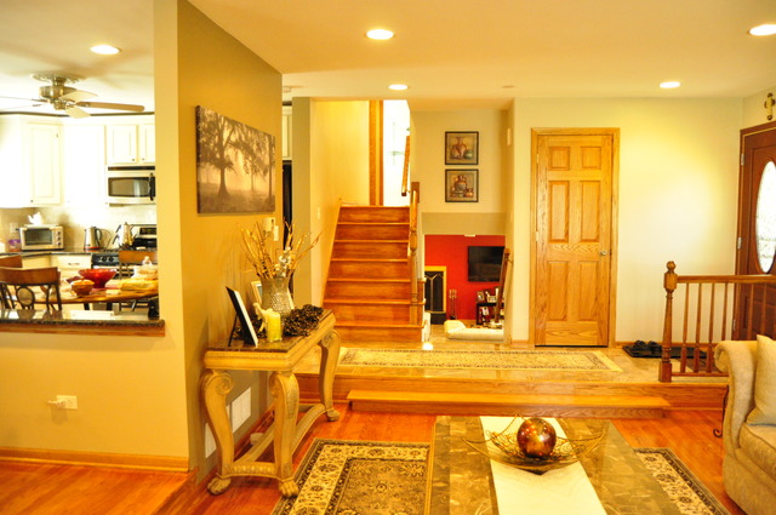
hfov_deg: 67.4
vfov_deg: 47.8
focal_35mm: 27
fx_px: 581
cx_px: 388
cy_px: 258
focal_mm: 18
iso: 3200
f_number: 3.5
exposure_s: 1/80
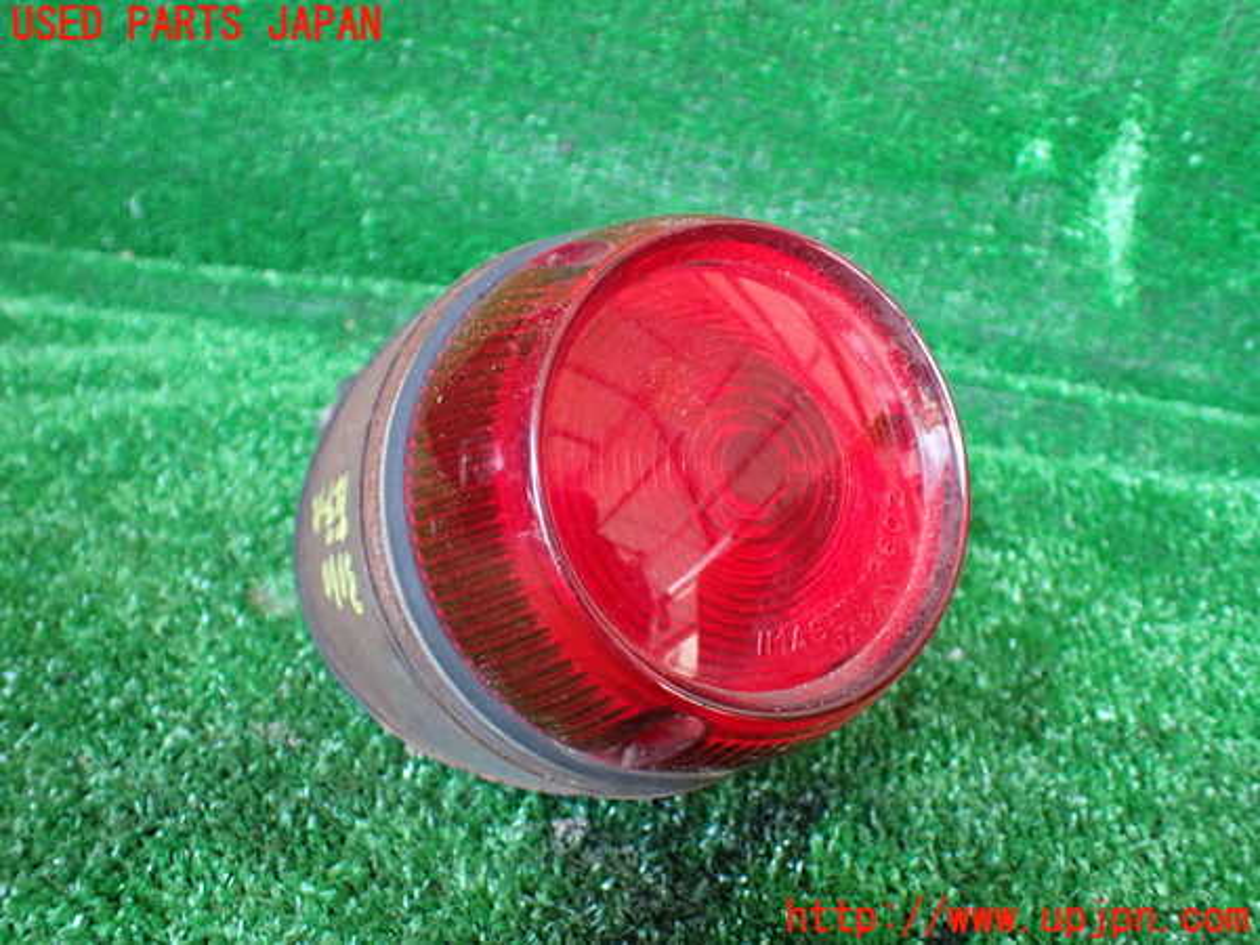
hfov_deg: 60.0
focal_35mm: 30
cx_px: 630
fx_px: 1092
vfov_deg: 46.8
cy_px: 472
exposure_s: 1/125
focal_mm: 5.4
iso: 800
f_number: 2.3
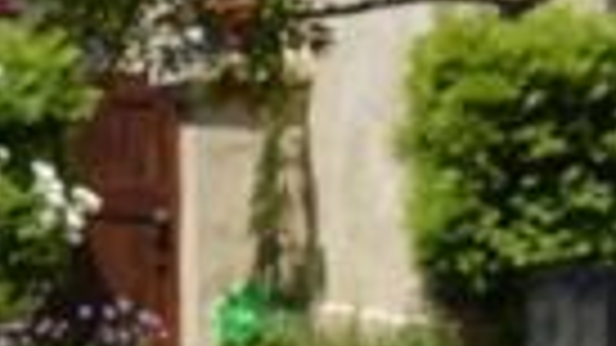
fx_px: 2629
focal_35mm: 161
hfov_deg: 11.6
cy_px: 324
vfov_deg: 7.5
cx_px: -724
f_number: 9
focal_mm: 22
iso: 100
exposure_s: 1/320
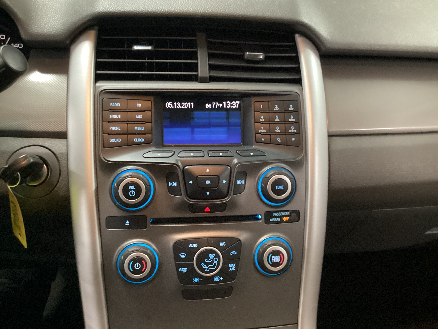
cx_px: 219
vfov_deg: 45.4
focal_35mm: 31
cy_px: 164
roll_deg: -4.8
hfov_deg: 58.4
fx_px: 392
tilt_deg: -30.4
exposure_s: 1/25
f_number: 2.4
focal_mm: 3.3
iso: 500
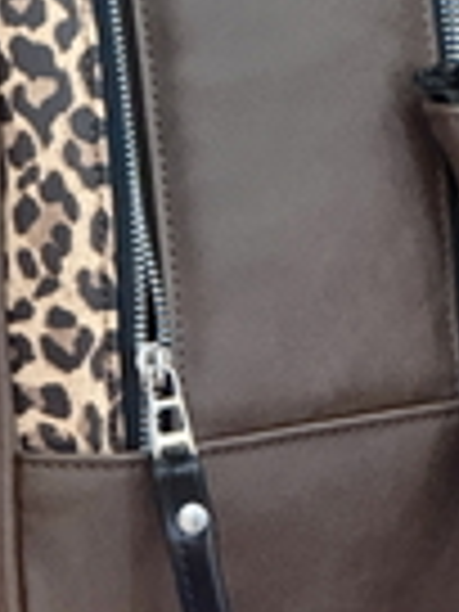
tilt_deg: -8.2
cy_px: -137
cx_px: 378
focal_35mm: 470
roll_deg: +1.0
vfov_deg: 4.2
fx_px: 8309
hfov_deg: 3.2
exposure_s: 1/33
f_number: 2.8
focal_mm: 15.66
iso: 800
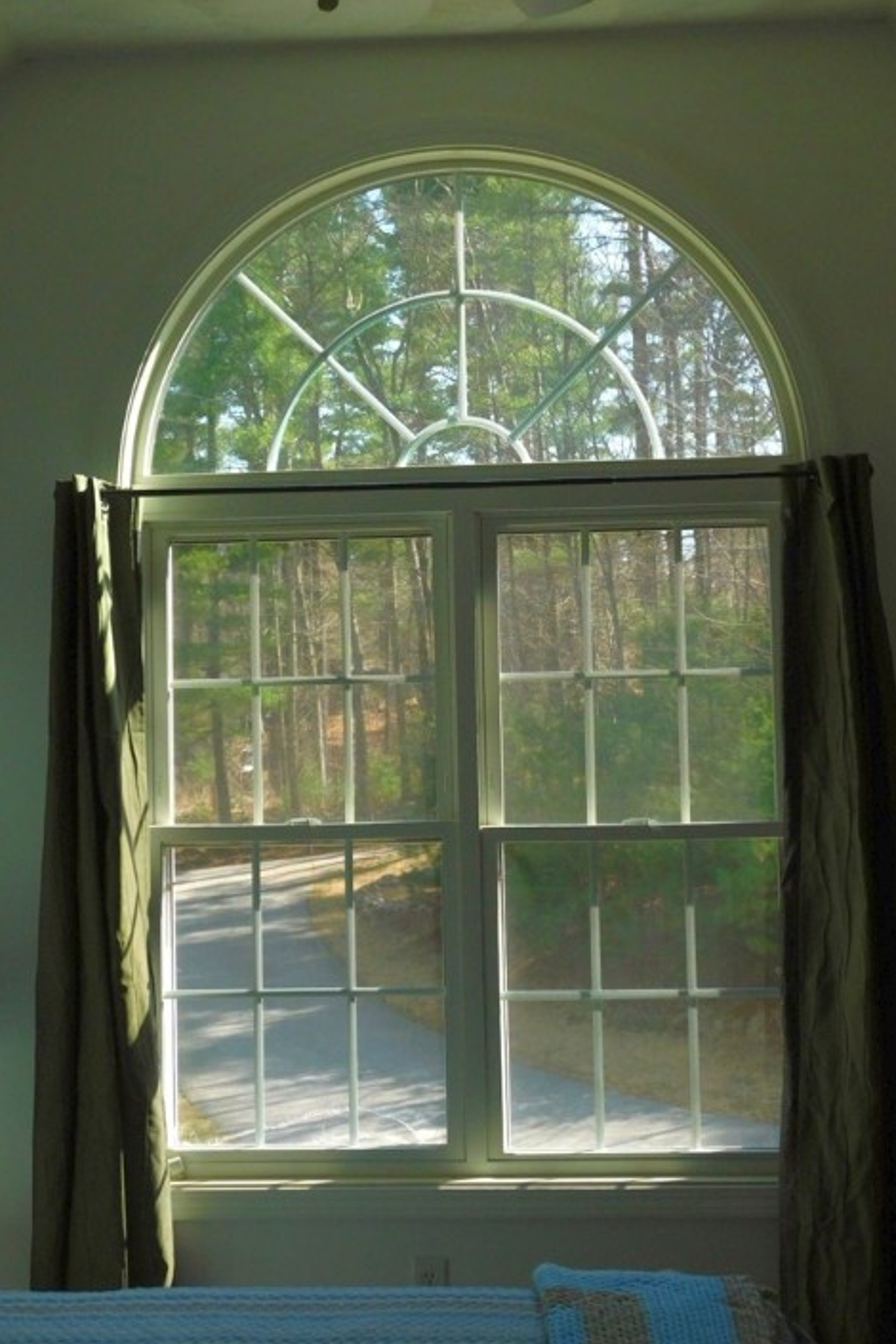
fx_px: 1904
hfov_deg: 26.5
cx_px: 467
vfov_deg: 38.9
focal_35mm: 51
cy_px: 639
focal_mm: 8
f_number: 3.7
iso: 125
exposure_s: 1/250
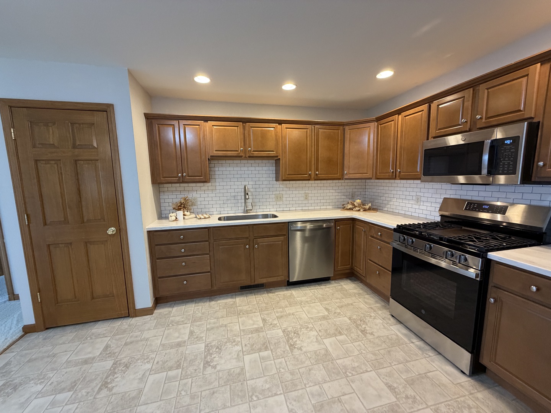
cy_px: 206
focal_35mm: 14
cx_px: 276
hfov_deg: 102.1
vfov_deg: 85.7
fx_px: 223
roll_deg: +1.5
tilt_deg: -7.9
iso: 320
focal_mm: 2.22
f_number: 2.2
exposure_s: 1/60
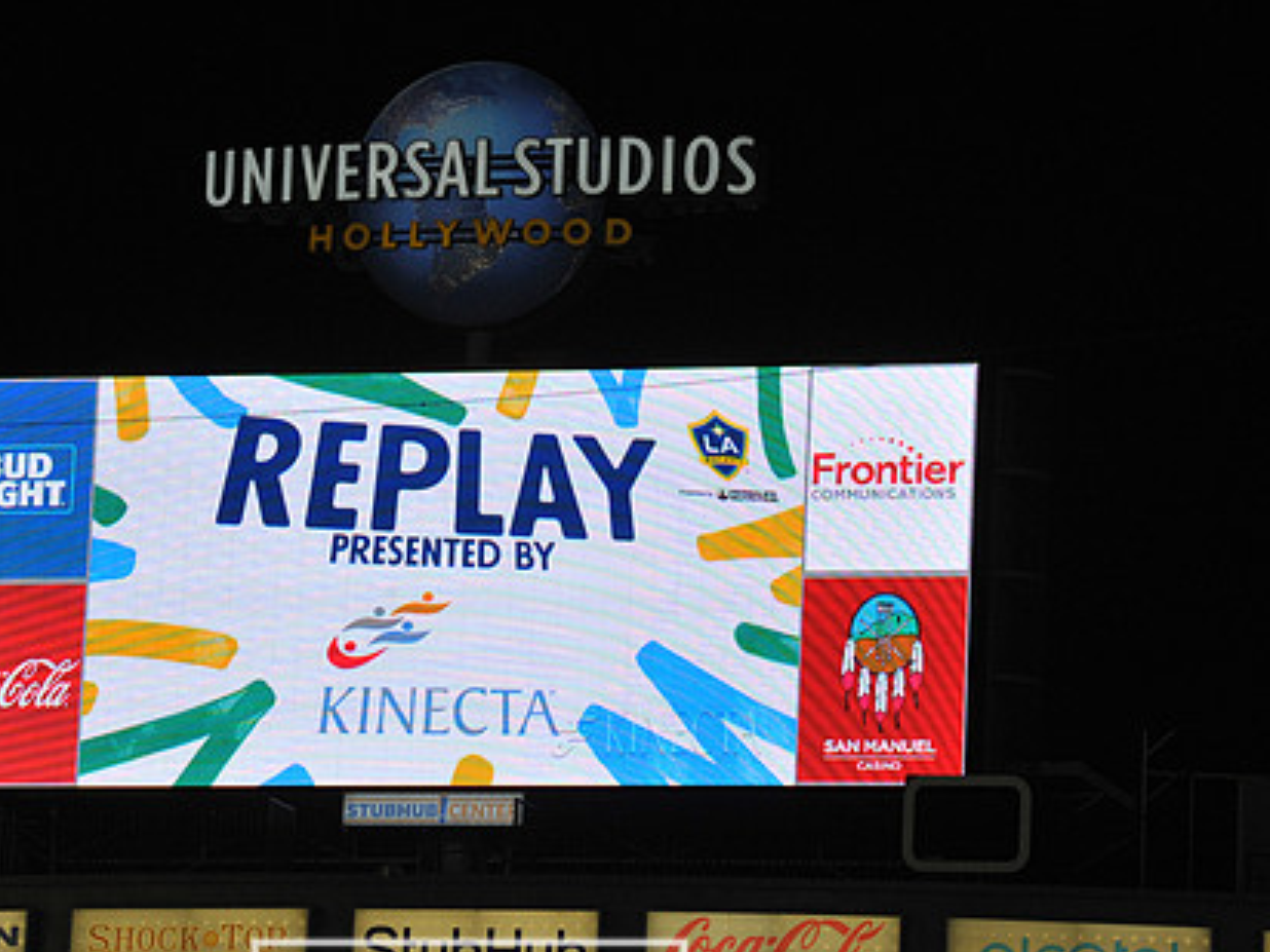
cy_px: 518
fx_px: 8695
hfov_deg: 8.4
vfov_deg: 6.3
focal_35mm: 237
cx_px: 469
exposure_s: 1/400
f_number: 10
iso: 1600
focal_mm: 175
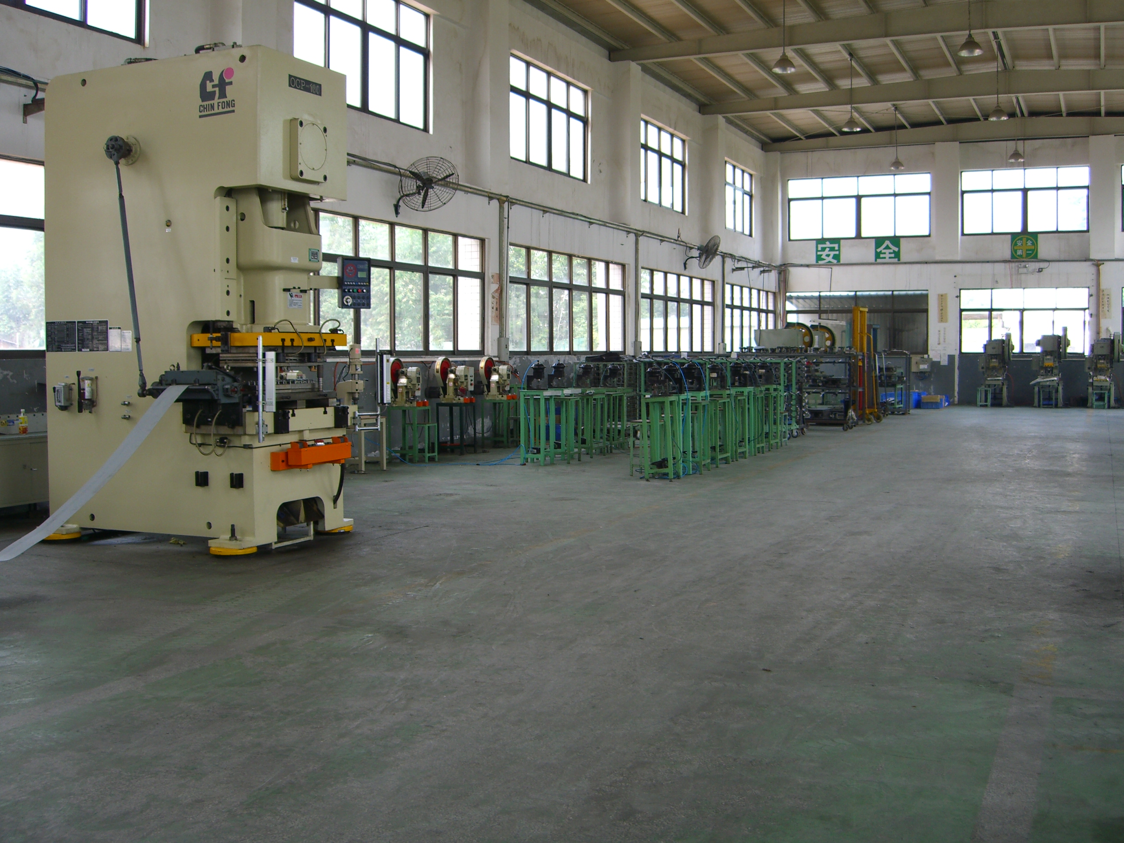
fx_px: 1234
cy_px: 422
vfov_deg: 37.7
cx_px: 562
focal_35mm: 38
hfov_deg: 49.0
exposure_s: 1/80
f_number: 2.8
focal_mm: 7.9
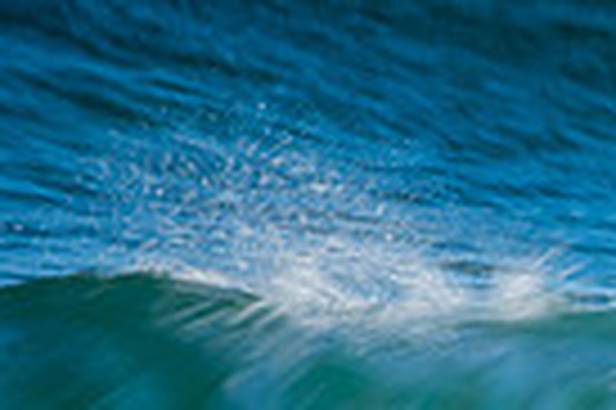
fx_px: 54263
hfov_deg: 0.7
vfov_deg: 0.4
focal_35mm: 3175
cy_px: 435
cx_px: 1192
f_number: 22
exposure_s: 1/20
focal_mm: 500
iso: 100
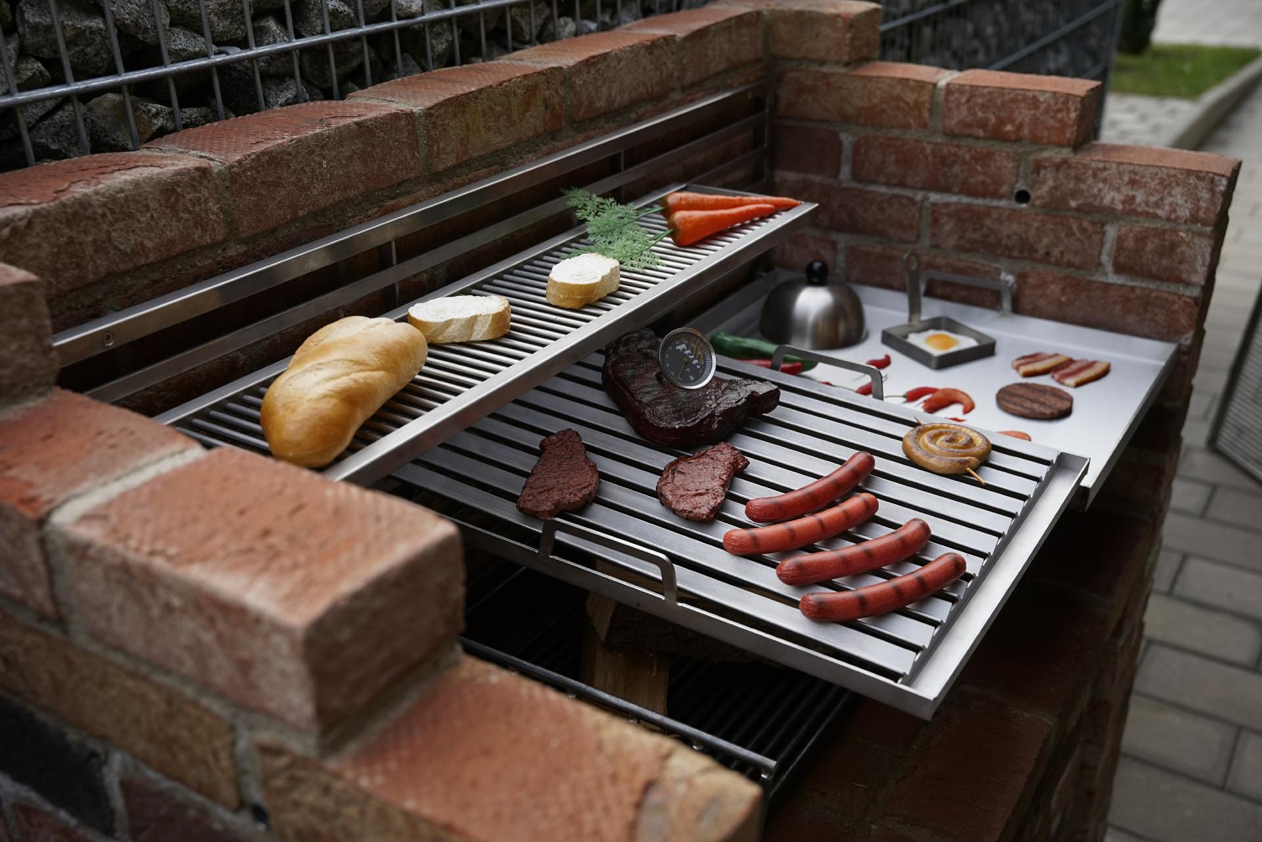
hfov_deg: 53.5
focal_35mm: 36
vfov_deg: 37.2
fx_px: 1251
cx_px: 631
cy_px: 421
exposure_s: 1/500
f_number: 3.5
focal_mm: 35.7
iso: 250
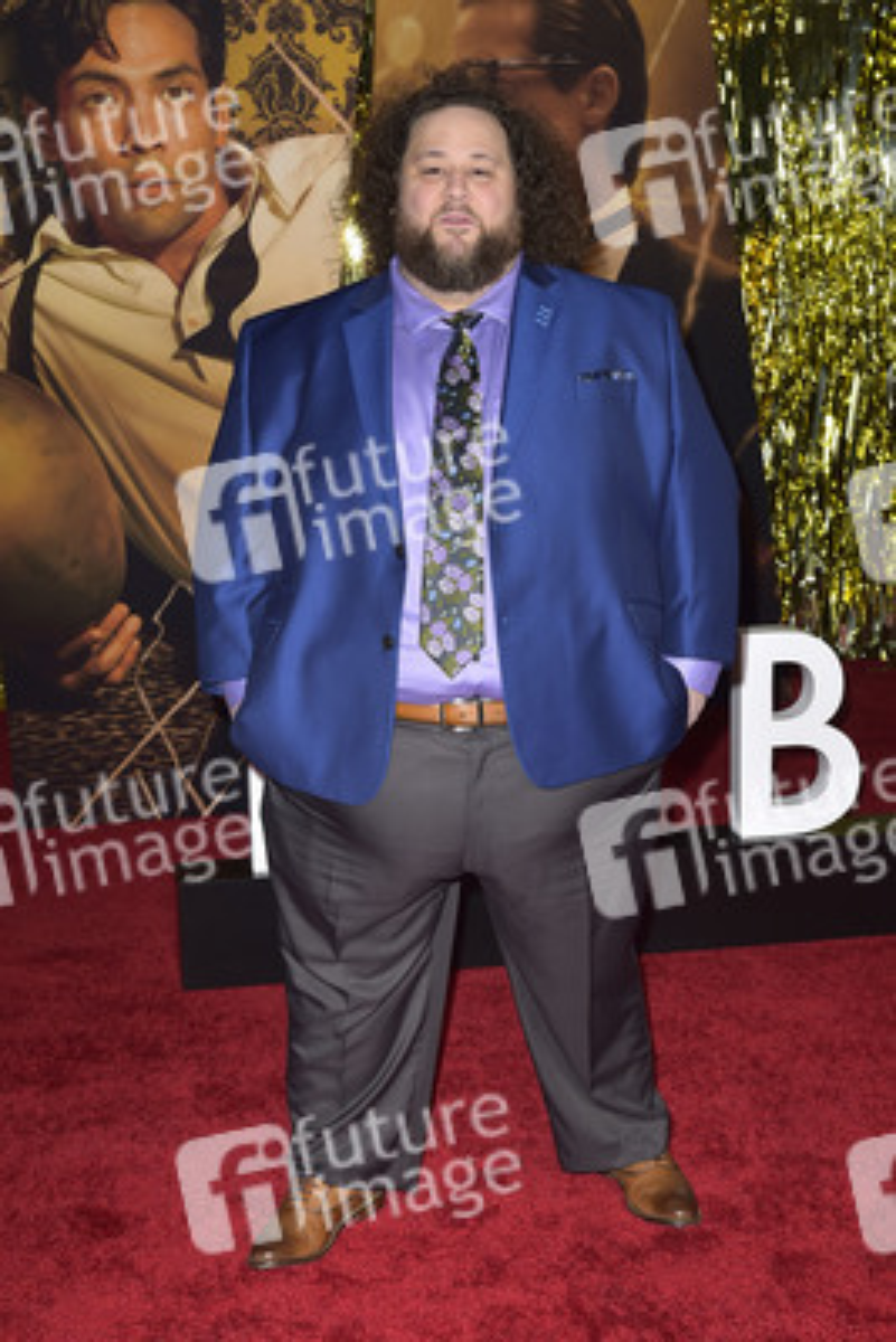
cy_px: 671
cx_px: 448
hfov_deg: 28.1
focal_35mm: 48
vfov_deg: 41.1
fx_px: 1790
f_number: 6.3
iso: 640
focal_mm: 48
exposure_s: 1/250
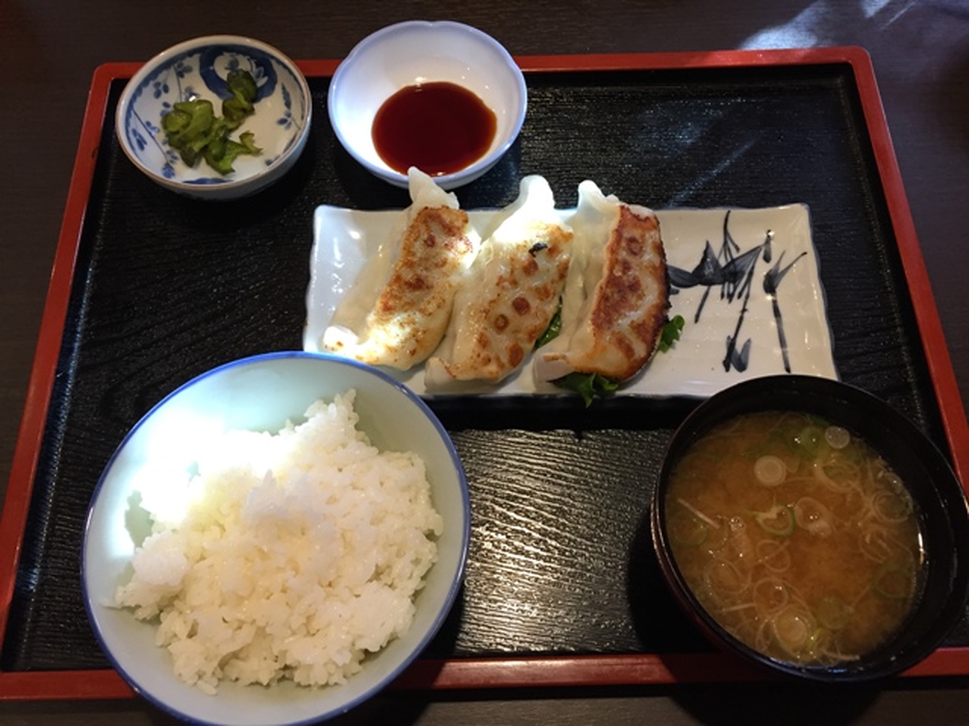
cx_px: 484
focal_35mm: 29
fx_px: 812
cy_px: 363
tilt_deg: -66.6
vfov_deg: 48.2
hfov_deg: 61.7
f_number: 2.2
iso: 125
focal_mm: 4.15
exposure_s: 1/30
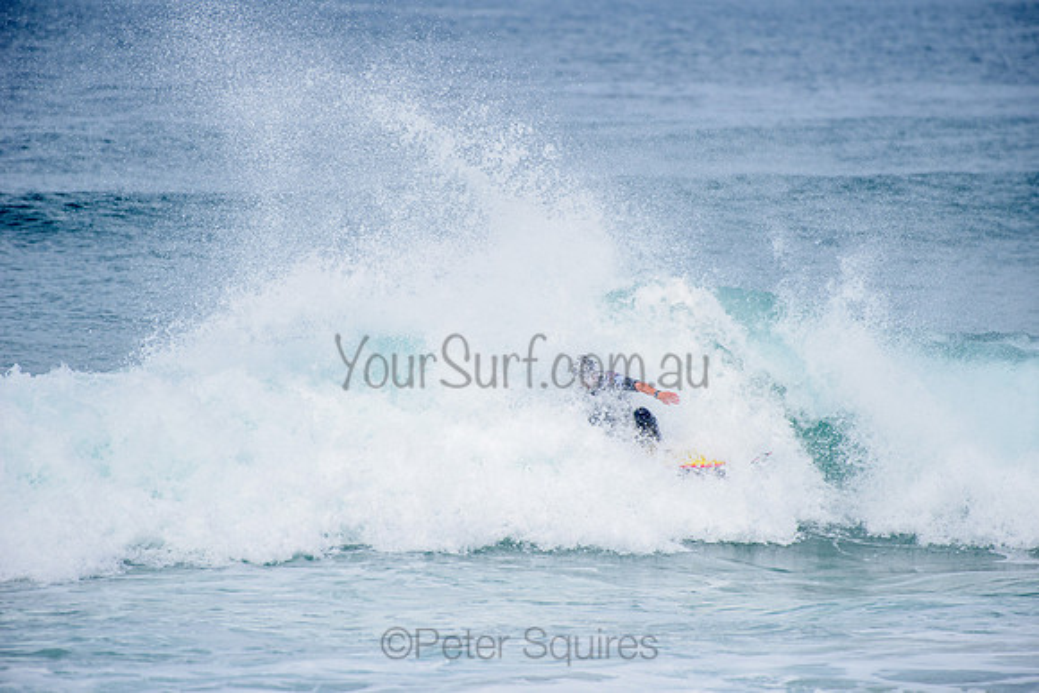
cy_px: 346
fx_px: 14433
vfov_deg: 2.8
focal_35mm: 500
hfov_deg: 4.1
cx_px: 520
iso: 250
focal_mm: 500
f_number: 5.6
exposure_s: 1/2000
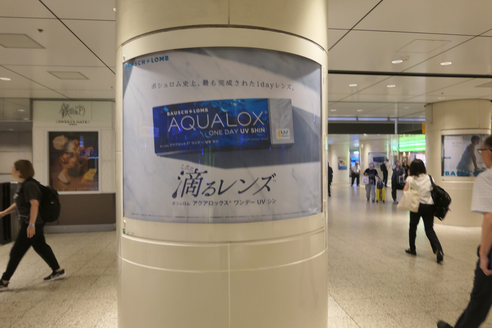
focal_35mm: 24
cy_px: 164
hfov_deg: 73.7
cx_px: 246
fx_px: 328
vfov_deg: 53.1
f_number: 1.8
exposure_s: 1/100
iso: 125
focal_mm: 8.8
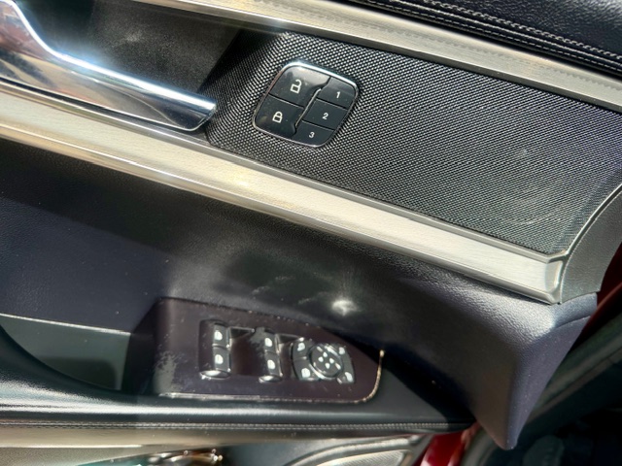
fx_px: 431
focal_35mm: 24
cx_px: 311
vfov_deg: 56.8
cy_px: 233
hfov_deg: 71.6
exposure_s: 1/654
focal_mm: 6.76
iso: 100
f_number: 1.78
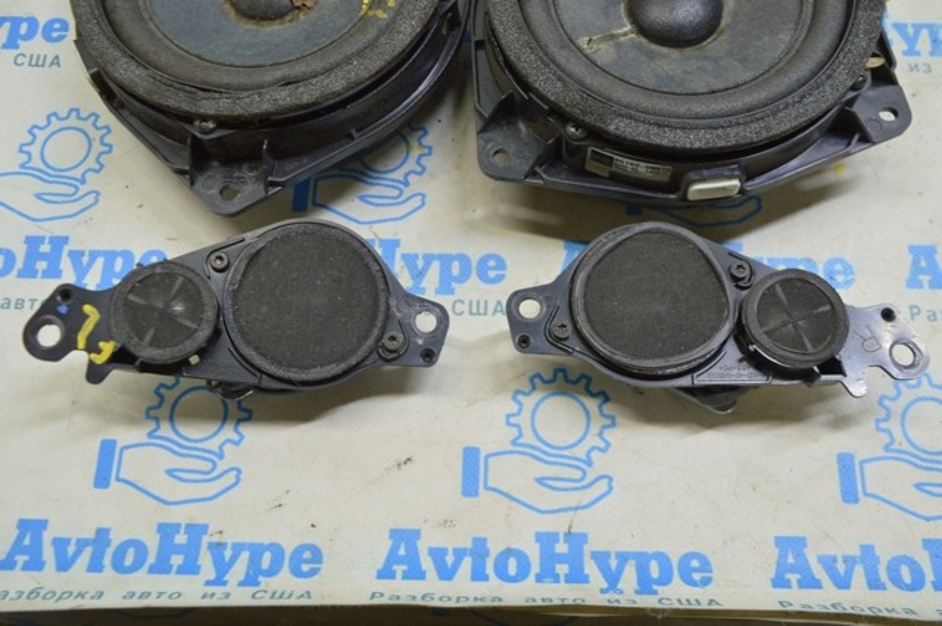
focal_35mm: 34
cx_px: 471
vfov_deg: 38.3
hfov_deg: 55.2
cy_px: 313
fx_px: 902
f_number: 5.6
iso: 400
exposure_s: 1/20
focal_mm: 23
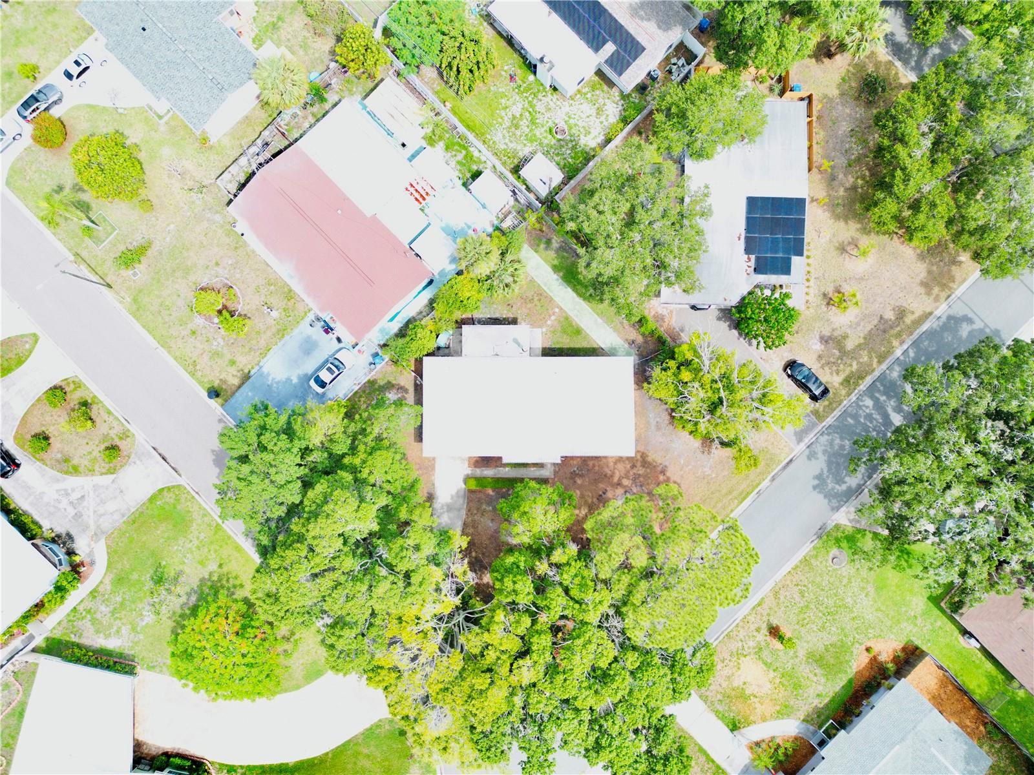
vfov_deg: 56.8
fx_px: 717
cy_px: 388
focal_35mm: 24
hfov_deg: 71.6
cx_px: 517
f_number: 1.7
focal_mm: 6.72
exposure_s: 1/1000
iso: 200
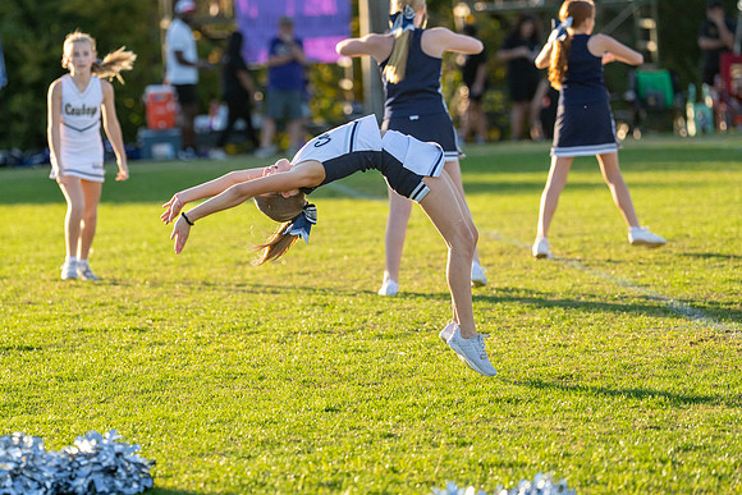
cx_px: 304
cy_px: 246
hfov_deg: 9.5
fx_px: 4477
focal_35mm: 217
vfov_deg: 6.3
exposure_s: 1/2000
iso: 320
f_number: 2.8
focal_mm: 144
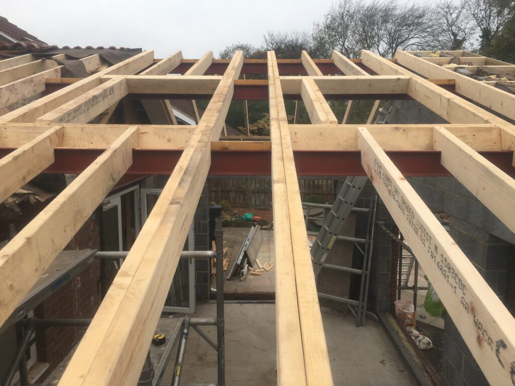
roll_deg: -2.6
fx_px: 431
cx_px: 258
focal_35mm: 29
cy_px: 193
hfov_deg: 61.7
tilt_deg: -6.9
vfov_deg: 48.2
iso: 25
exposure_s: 1/250
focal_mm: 4.15
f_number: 2.2
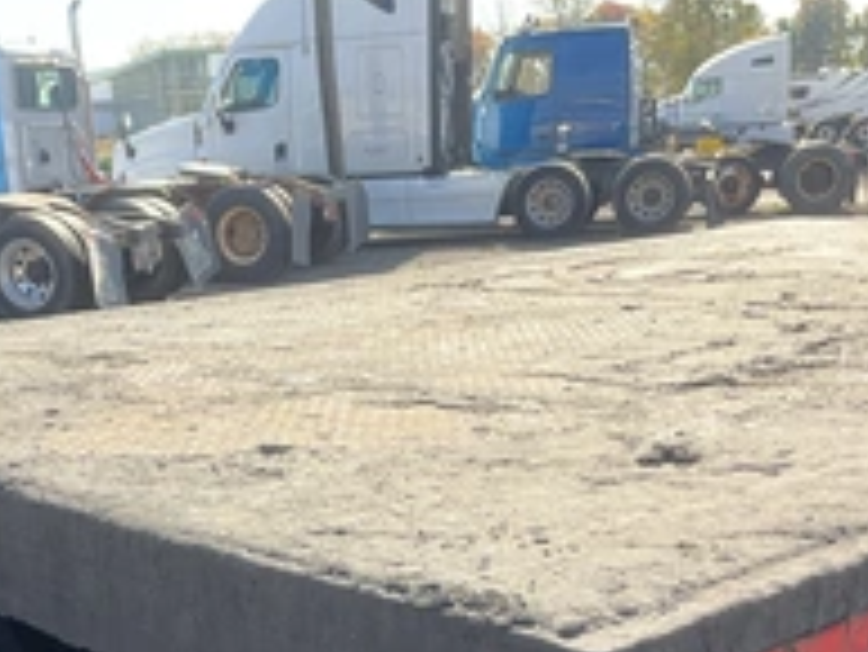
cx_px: 292
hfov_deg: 31.9
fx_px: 1505
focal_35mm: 60
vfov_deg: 23.5
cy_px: 643
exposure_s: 1/562
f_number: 1.8
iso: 25
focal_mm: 3
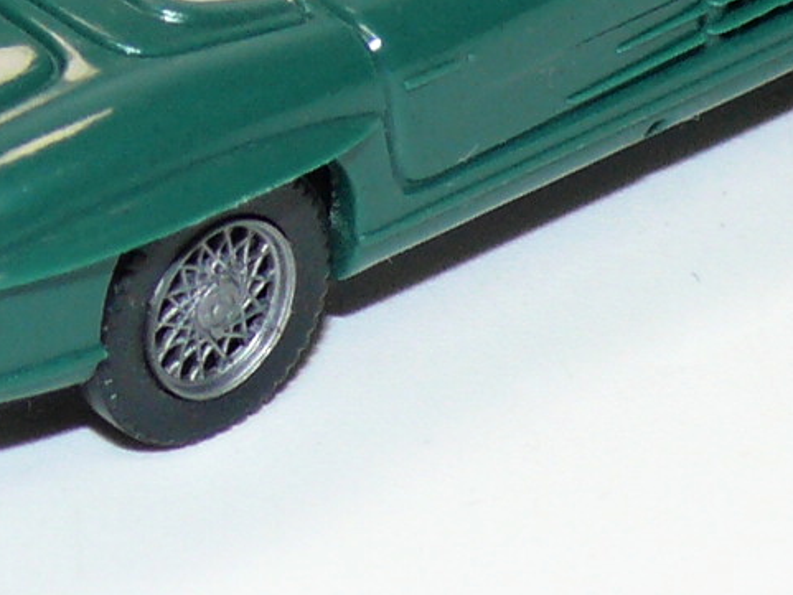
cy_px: -99
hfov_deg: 4.2
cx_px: 391
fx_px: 10907
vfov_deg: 3.1
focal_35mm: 476
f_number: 4
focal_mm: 16.8
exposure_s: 1/30
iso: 100
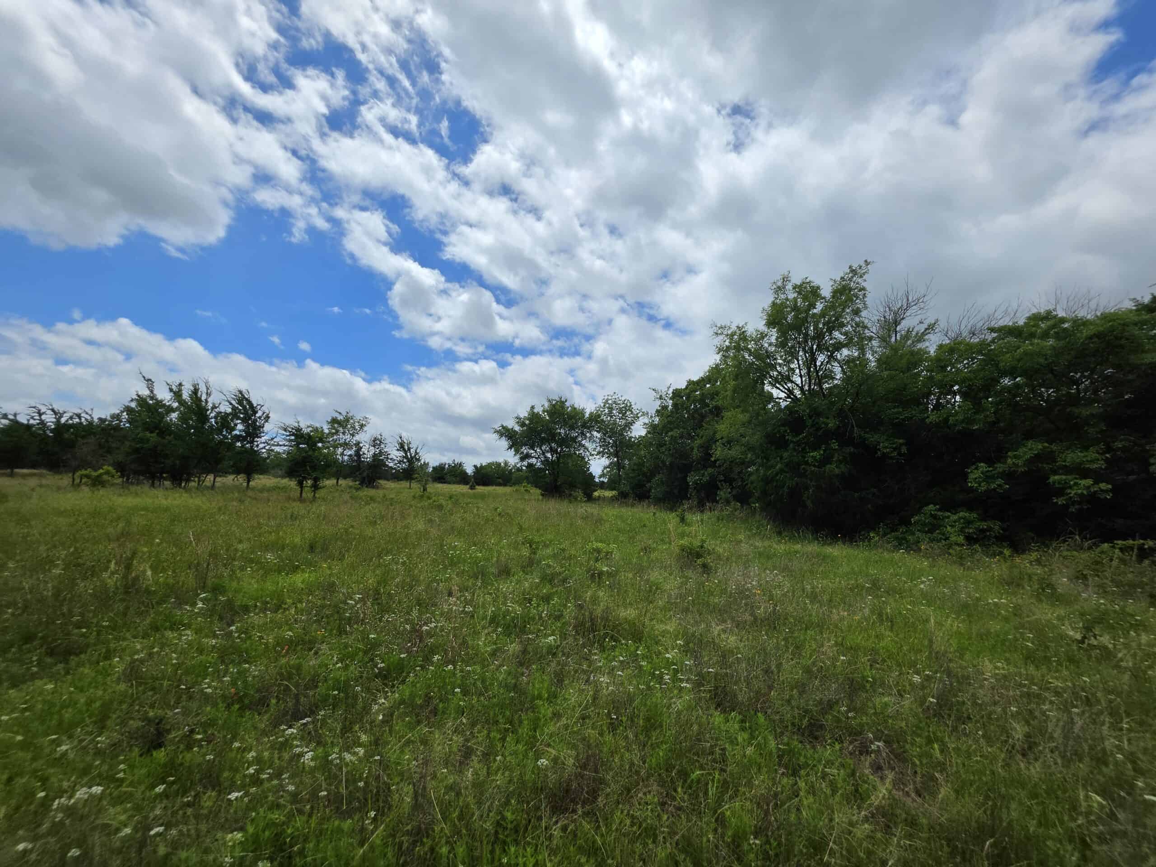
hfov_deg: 106.2
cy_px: 434
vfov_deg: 89.9
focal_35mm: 13
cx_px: 578
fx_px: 434
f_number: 1.9
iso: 32
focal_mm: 2.2
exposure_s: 1/4311
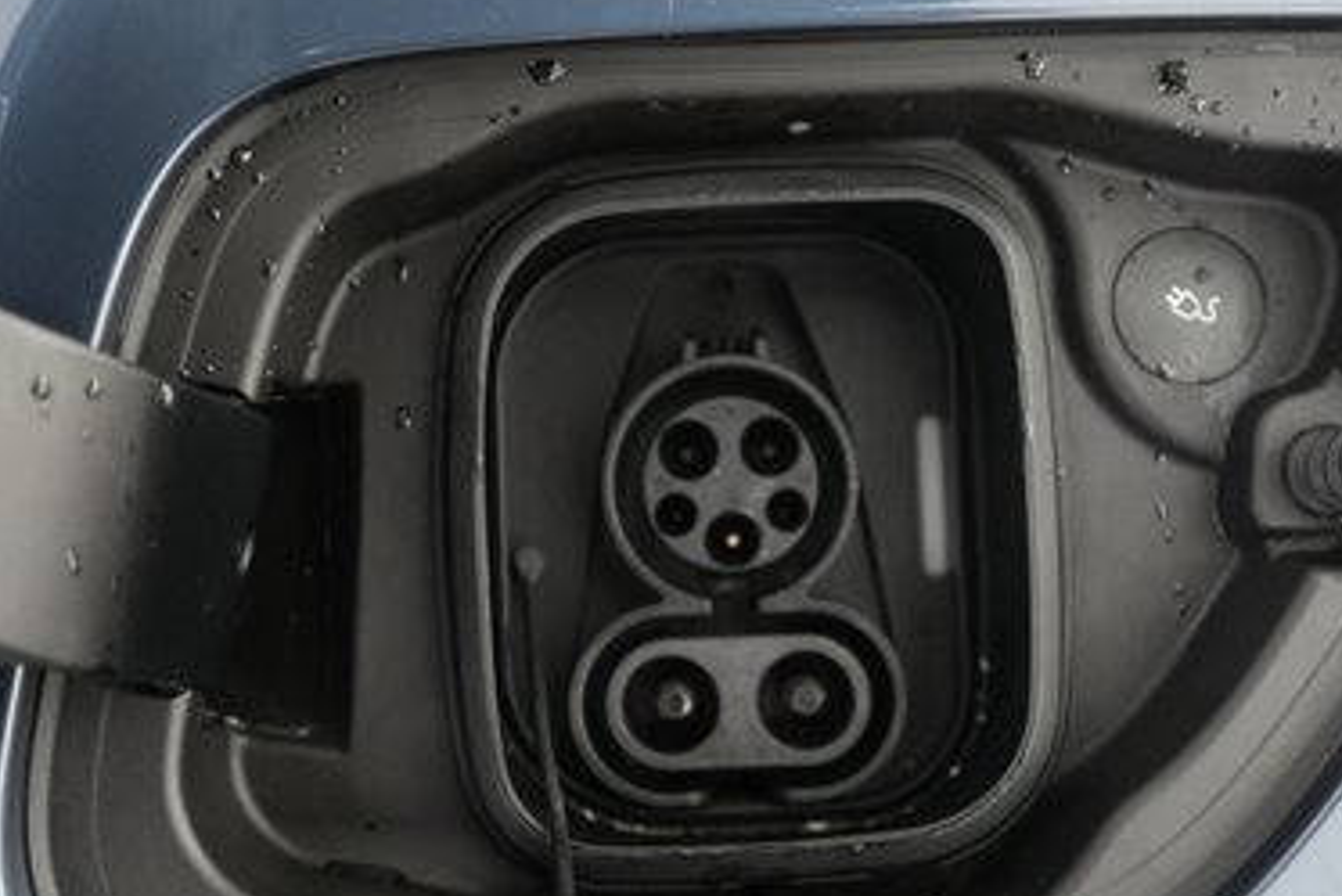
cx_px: 745
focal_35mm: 48
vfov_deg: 28.1
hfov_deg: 41.0
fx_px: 1790
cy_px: 479
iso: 4000
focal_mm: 28
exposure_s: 1/60
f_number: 2.8
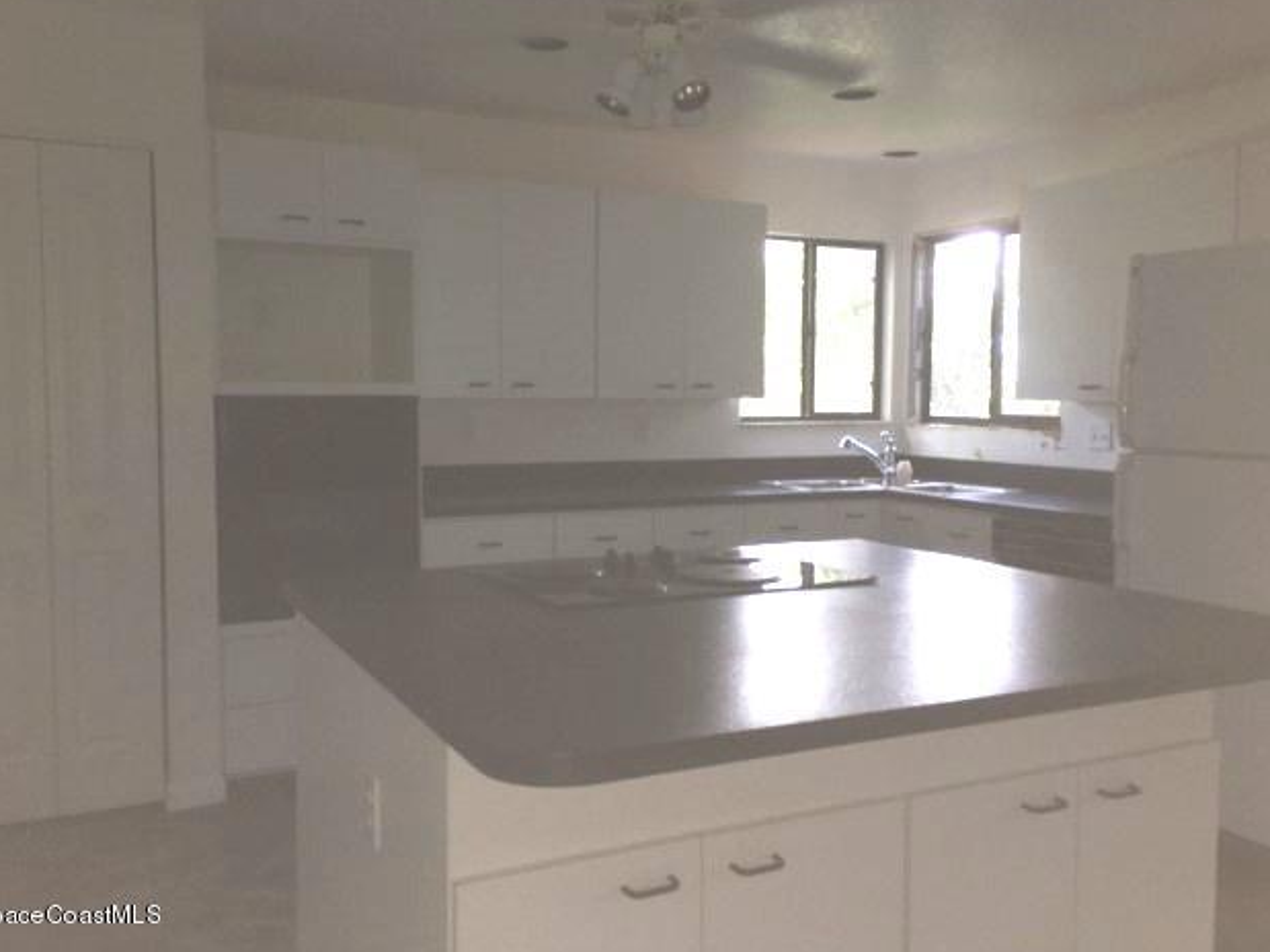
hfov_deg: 60.0
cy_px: 464
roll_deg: -1.2
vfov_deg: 46.8
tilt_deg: -4.3
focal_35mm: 30
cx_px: 618
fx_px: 1100
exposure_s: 1/59
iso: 25
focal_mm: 4.15
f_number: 2.2
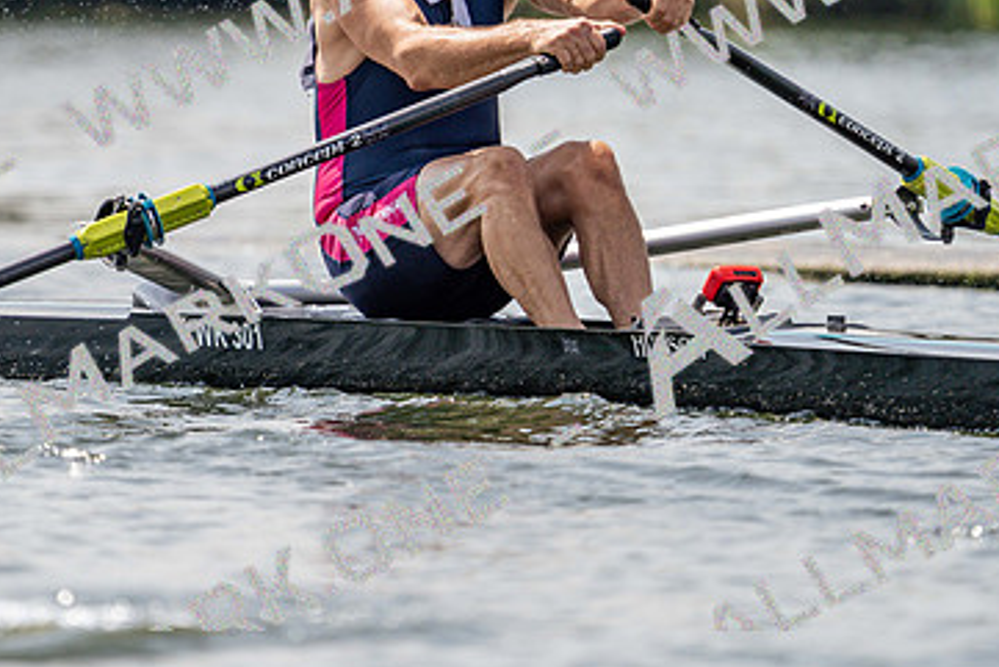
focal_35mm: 709
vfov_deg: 1.9
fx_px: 19682
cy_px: 156
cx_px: 404
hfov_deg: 2.9
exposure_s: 1/1600
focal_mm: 441
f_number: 6.3
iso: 250
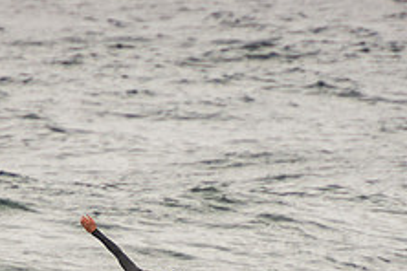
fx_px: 17703
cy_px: 340
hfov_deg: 1.3
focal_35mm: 1566
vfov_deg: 0.9
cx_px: 191
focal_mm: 400
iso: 250
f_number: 5.6
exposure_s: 1/1250
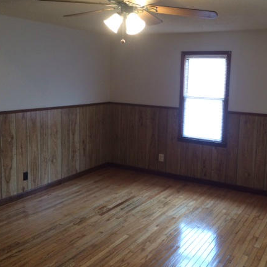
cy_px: 119
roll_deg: -0.1
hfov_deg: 43.6
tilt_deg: -9.1
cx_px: 159
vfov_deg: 43.8
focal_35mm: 38
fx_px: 332
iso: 160
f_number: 2.2
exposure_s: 1/30
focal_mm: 4.15
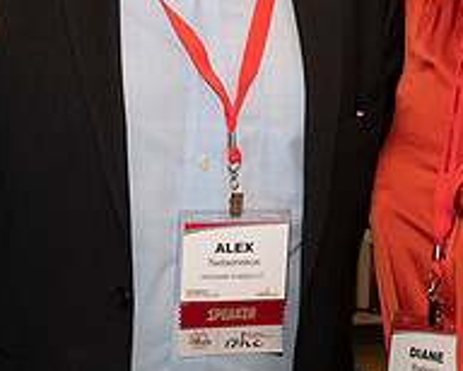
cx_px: 206
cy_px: 20
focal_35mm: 143
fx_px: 1962
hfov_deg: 13.5
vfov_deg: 10.7
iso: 2000
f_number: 8
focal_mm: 32
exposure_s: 1/100
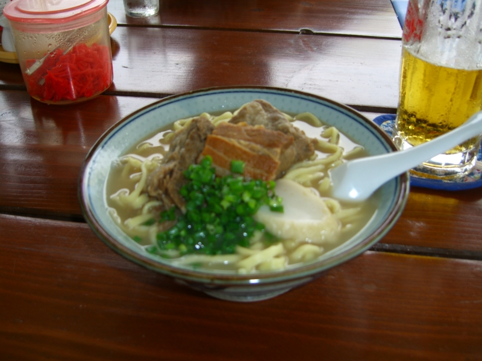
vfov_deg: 37.7
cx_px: 241
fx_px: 529
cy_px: 180
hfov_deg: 49.0
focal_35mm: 38
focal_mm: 7.9
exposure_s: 1/200
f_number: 2.8
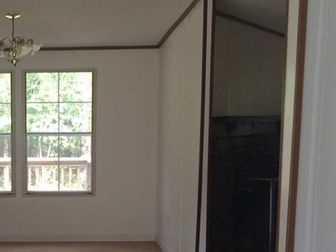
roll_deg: +0.2
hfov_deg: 29.3
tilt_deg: -8.2
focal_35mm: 63
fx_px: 612
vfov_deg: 23.0
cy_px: 196
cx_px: 28
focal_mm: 4.15
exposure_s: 1/30
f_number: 2.2
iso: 40
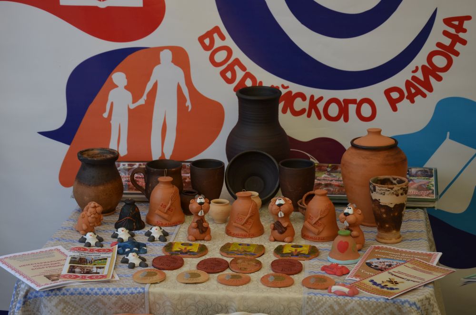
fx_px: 1148
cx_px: 238
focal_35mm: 87
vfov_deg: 15.6
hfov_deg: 23.4
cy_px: 158
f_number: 8
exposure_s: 1/250
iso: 160
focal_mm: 58
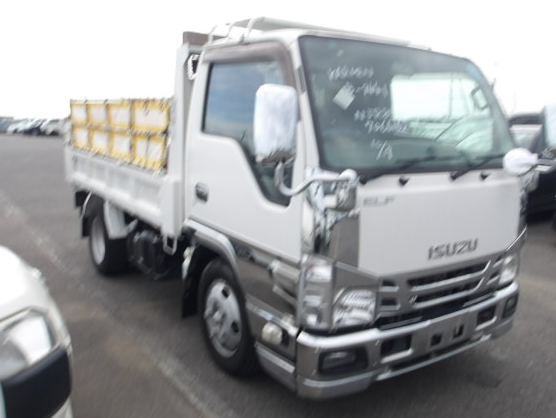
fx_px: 498
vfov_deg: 45.5
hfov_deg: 58.2
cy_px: 203
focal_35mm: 31
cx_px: 309
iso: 100
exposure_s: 1/60
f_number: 10.4
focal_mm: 4.9
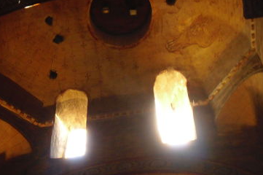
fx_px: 657
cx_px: 126
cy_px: 94
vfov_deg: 15.2
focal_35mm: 90
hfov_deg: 22.6
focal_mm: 13.02
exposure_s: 1/10
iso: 400
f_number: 4.7
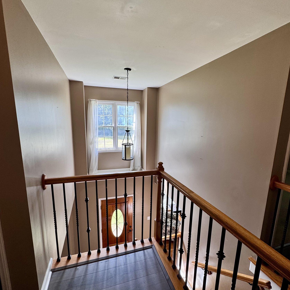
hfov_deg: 84.0
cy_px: 151
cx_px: 144
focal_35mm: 17
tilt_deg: -10.3
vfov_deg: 83.9
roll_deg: -0.5
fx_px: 161
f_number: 2.2
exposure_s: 1/120
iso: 64
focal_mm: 2.22
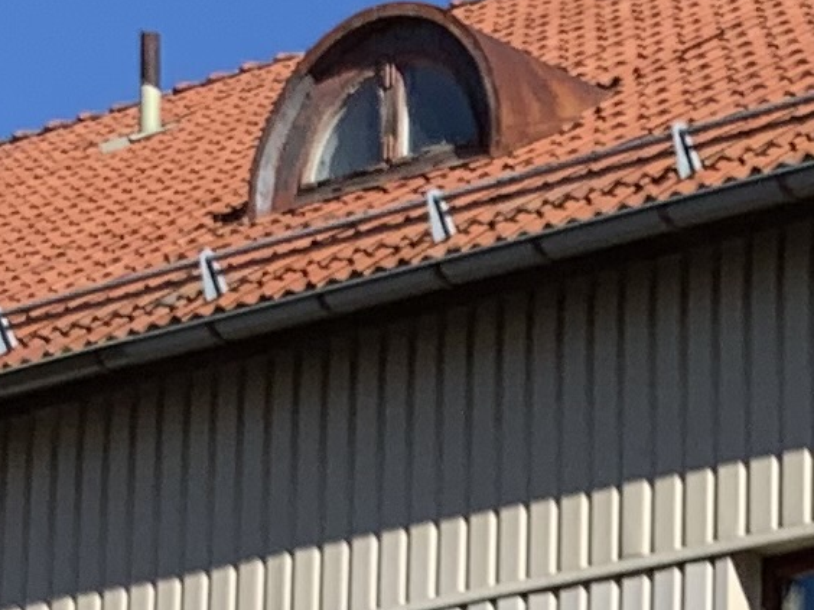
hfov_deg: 10.4
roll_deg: -0.6
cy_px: 1020
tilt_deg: +10.4
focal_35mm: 186
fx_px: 4374
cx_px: 1068
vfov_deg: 7.8
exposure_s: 1/2755
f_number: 1.8
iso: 25
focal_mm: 4.25
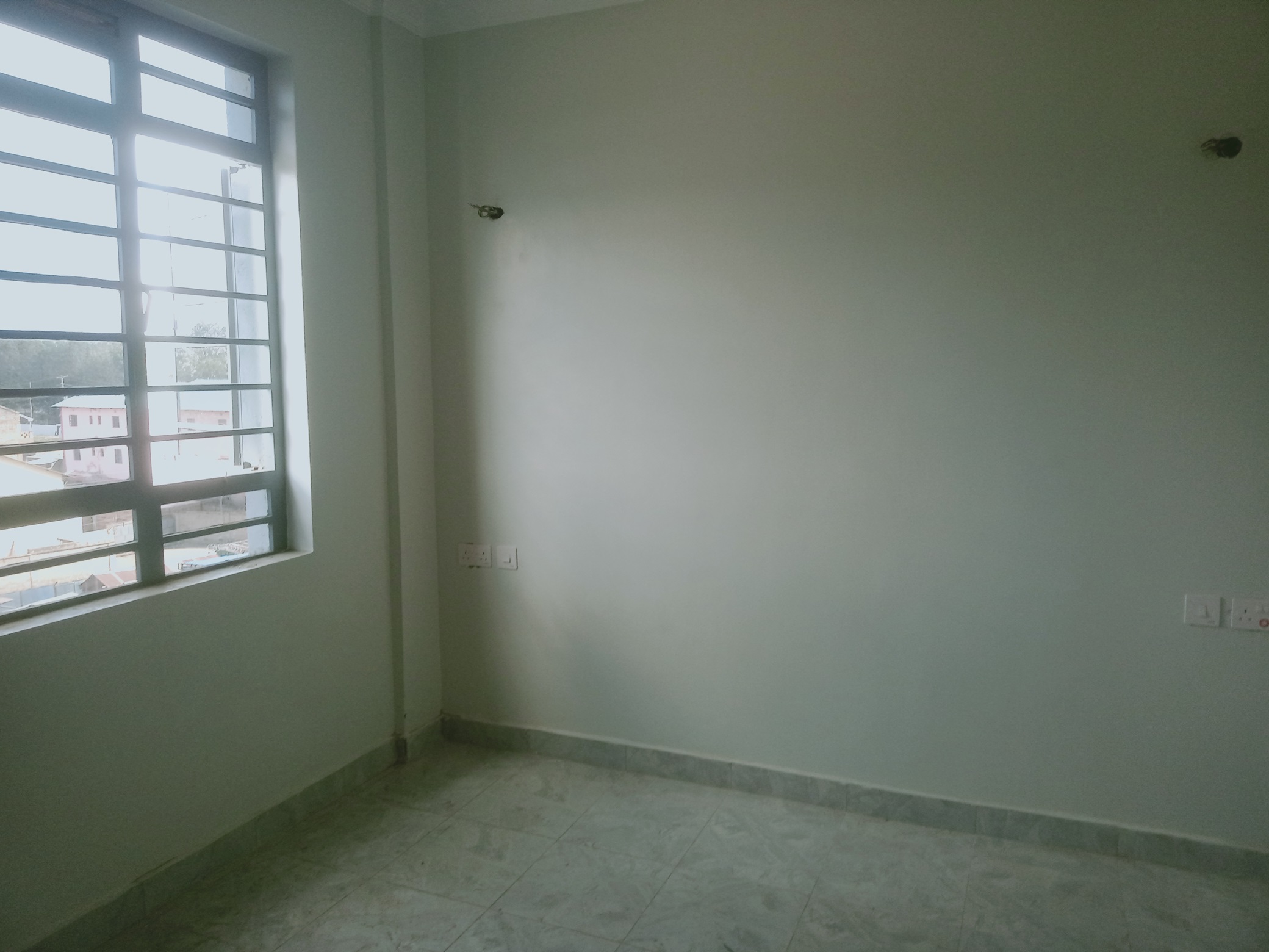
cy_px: 476
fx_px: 1026
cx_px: 634
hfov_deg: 63.4
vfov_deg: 49.7
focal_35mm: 28
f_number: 2.2
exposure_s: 1/50
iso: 135
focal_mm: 3.37
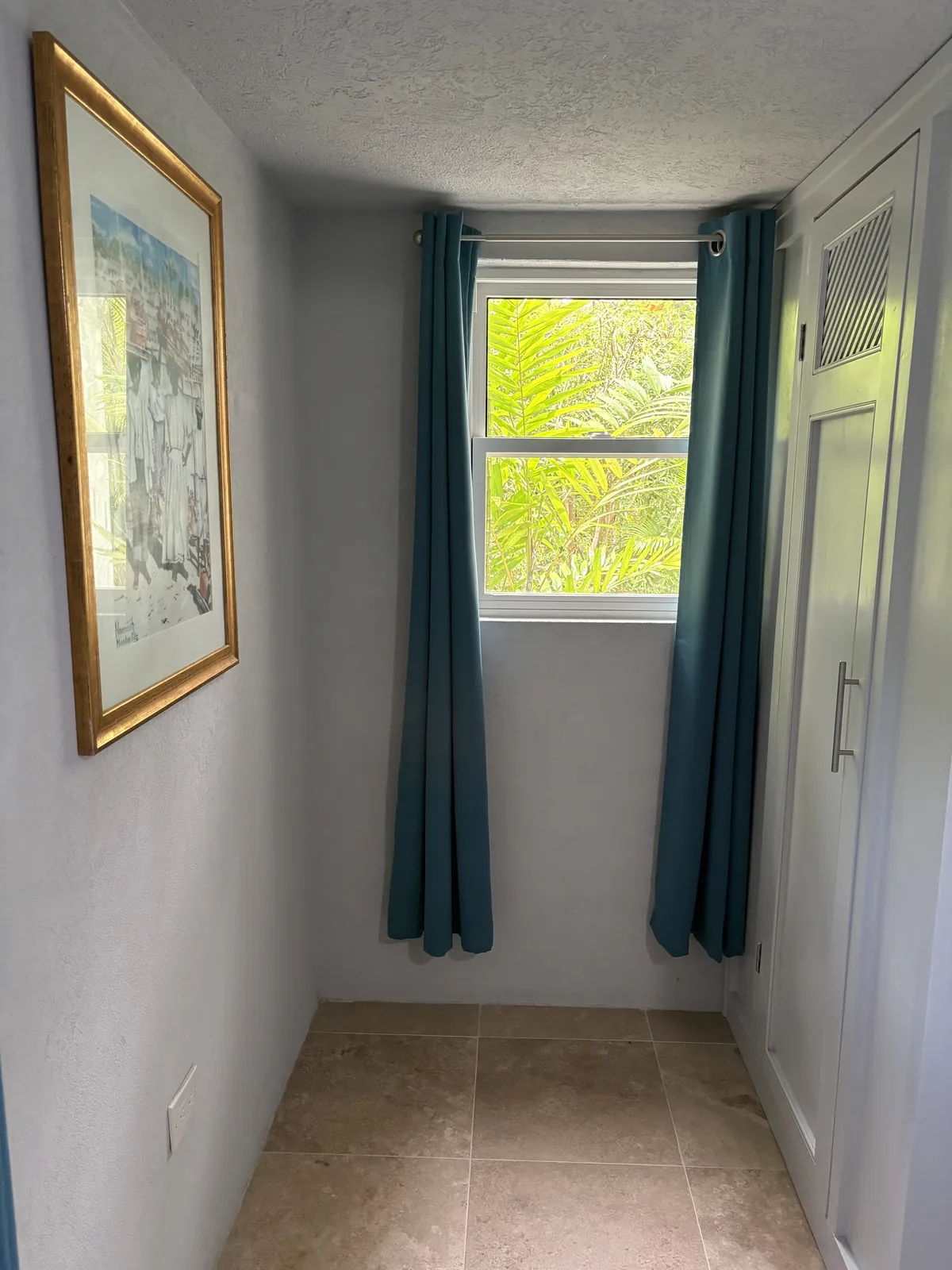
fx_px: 953
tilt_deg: -9.0
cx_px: 476
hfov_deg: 53.1
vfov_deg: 67.3
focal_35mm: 26
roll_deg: -1.0
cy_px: 635
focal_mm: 5.96
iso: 250
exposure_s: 1/100
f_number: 1.6
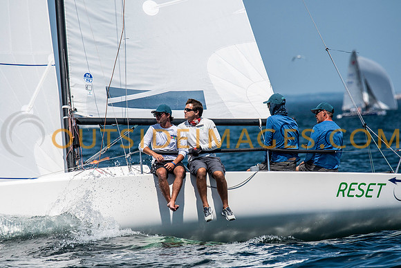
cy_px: 134
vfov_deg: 3.1
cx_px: 200
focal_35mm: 450
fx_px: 5013
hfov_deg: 4.6
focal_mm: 300
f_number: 5.6
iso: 320
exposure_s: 1/4000
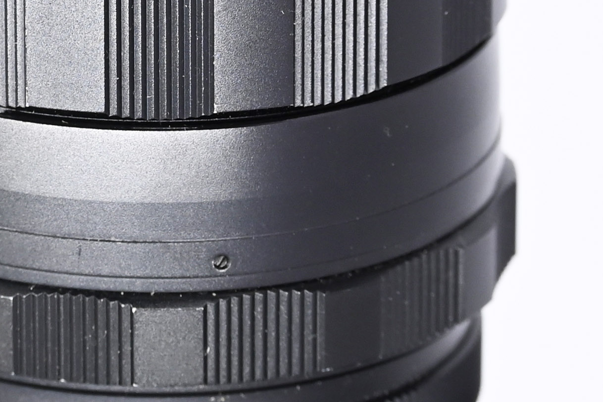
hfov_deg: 4.9
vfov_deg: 3.3
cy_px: 23
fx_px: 7034
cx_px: 63
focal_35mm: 420
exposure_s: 1/160
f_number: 9
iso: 500
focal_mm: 87
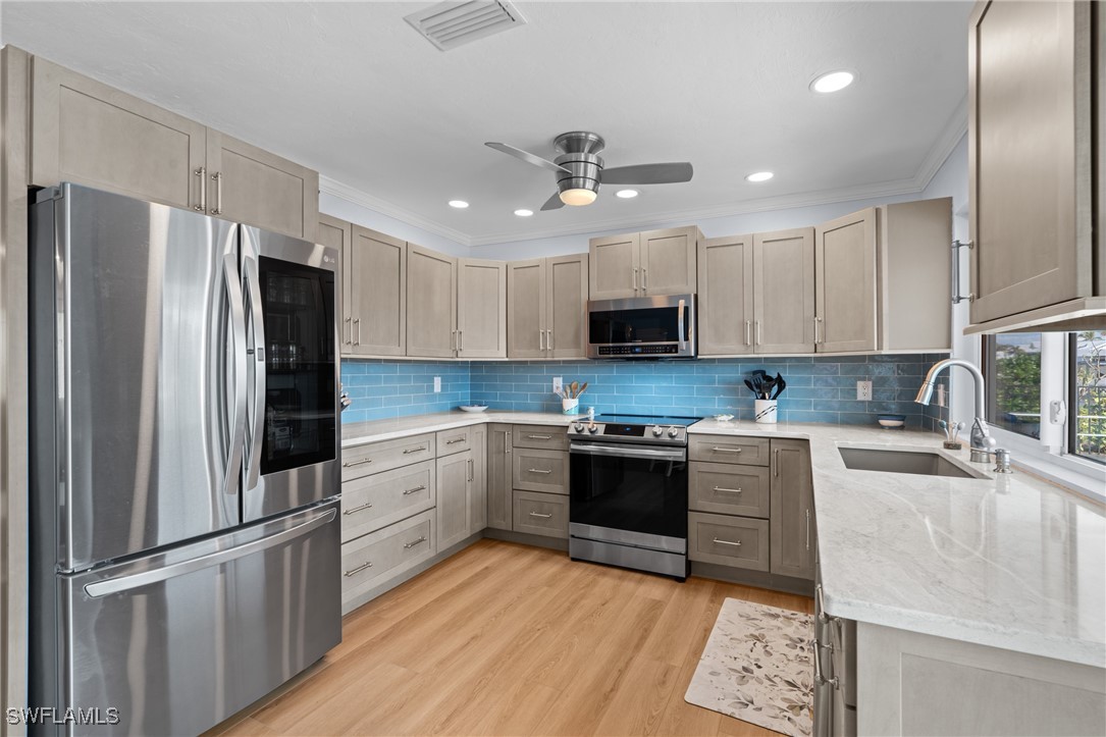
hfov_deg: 96.7
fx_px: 491
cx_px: 553
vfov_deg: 73.7
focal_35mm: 16
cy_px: 368
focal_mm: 16
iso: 200
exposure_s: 1/3
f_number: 9
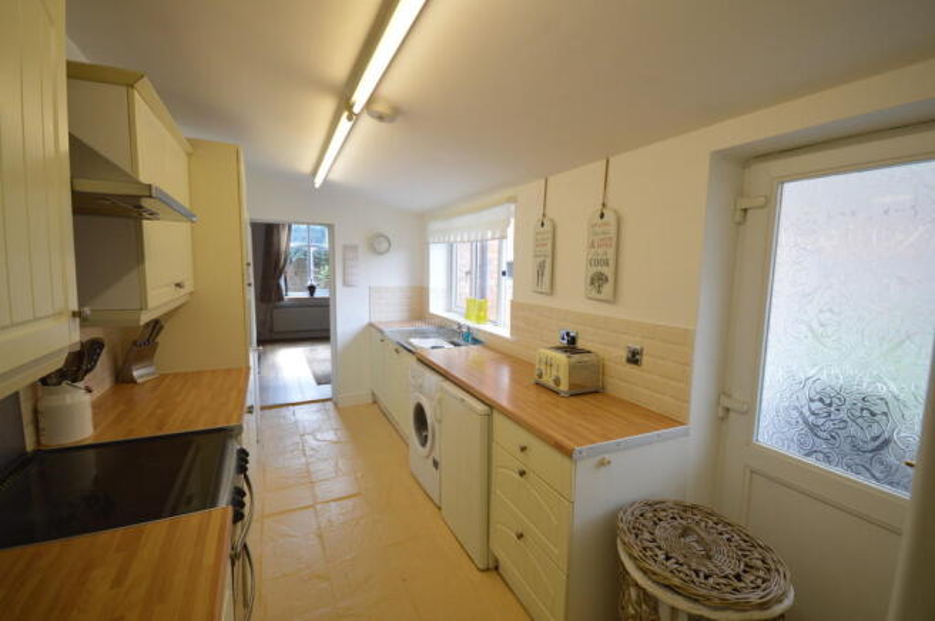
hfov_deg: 100.4
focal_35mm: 15
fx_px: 389
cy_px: 310
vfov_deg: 77.2
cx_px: 468
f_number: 4
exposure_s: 1/60
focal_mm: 10
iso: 400
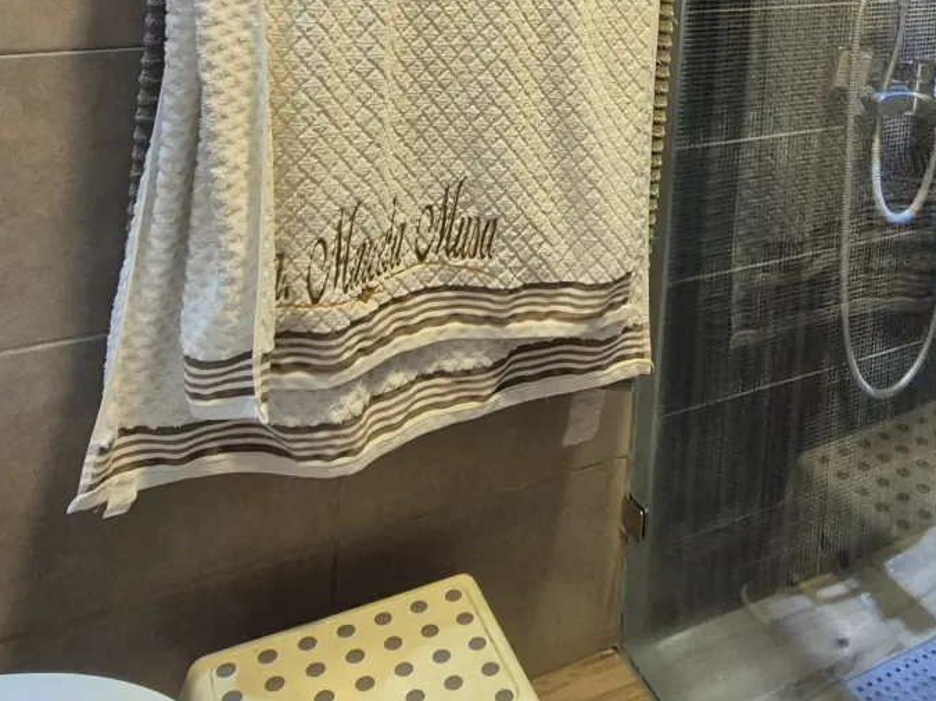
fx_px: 1000
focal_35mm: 37
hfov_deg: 48.2
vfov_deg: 32.1
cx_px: 706
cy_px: -140
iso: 320
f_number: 2.2
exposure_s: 1/60
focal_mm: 2.2
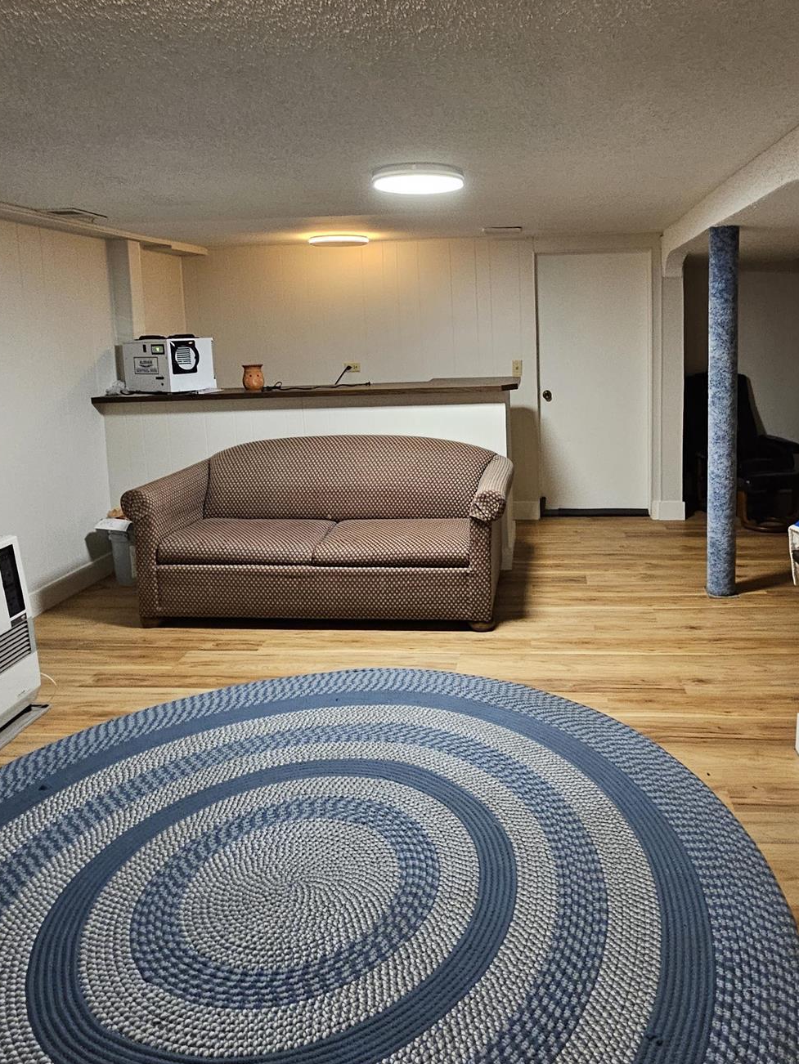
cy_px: 438
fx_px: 708
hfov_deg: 58.3
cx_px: 486
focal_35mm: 23
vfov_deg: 73.3
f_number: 2.2
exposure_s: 1/30
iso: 400
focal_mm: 2.2
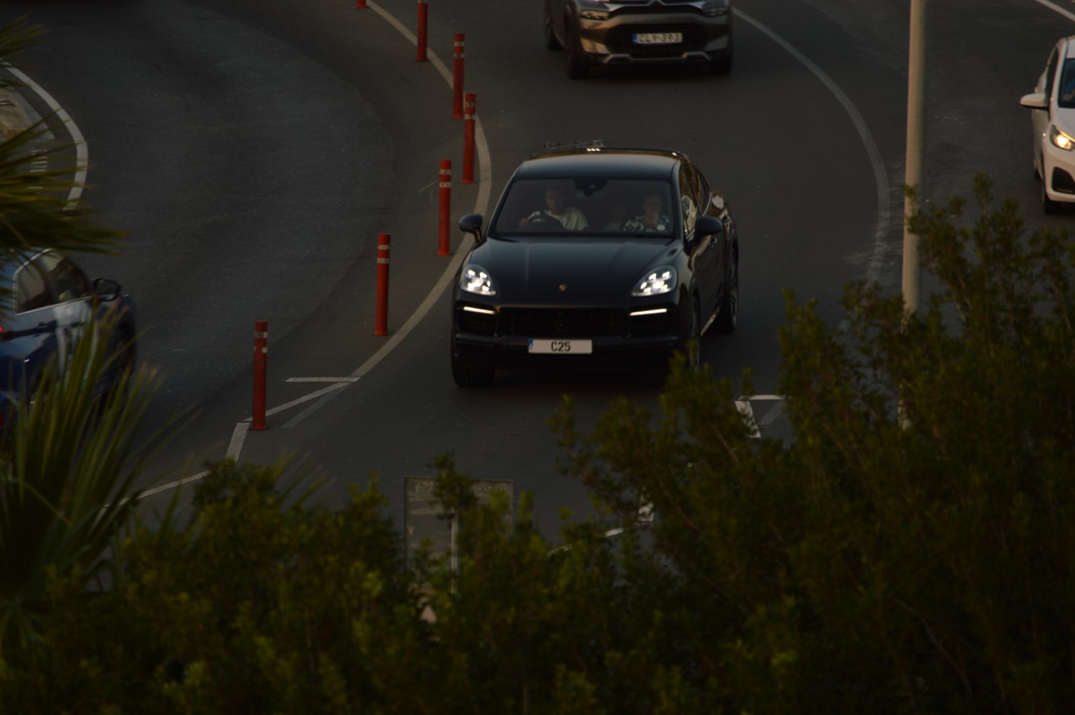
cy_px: 358
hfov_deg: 7.2
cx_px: 538
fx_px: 8503
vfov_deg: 4.8
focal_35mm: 285
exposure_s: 1/100
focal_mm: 190
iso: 100
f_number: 5.6
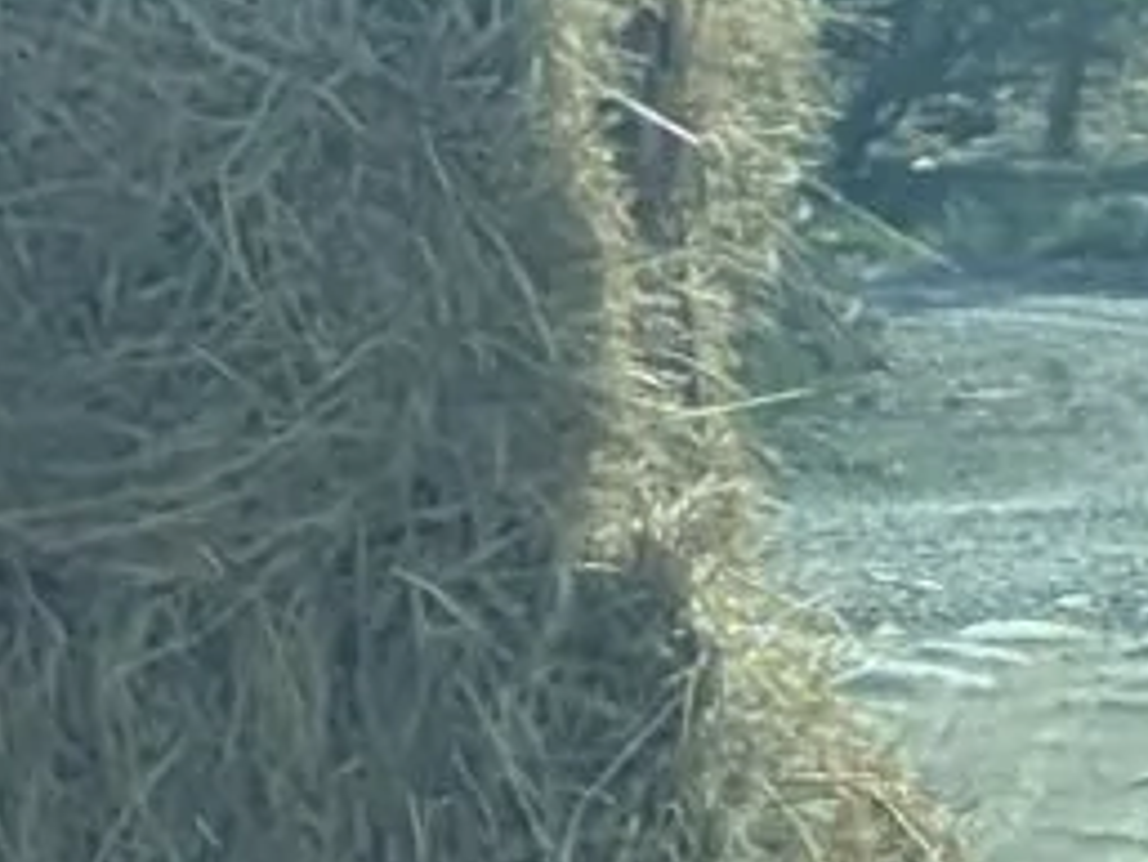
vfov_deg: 4.0
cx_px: -2024
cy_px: 813
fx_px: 12409
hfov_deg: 5.1
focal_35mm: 374
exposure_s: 1/3333
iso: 50
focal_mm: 6.81
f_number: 1.85
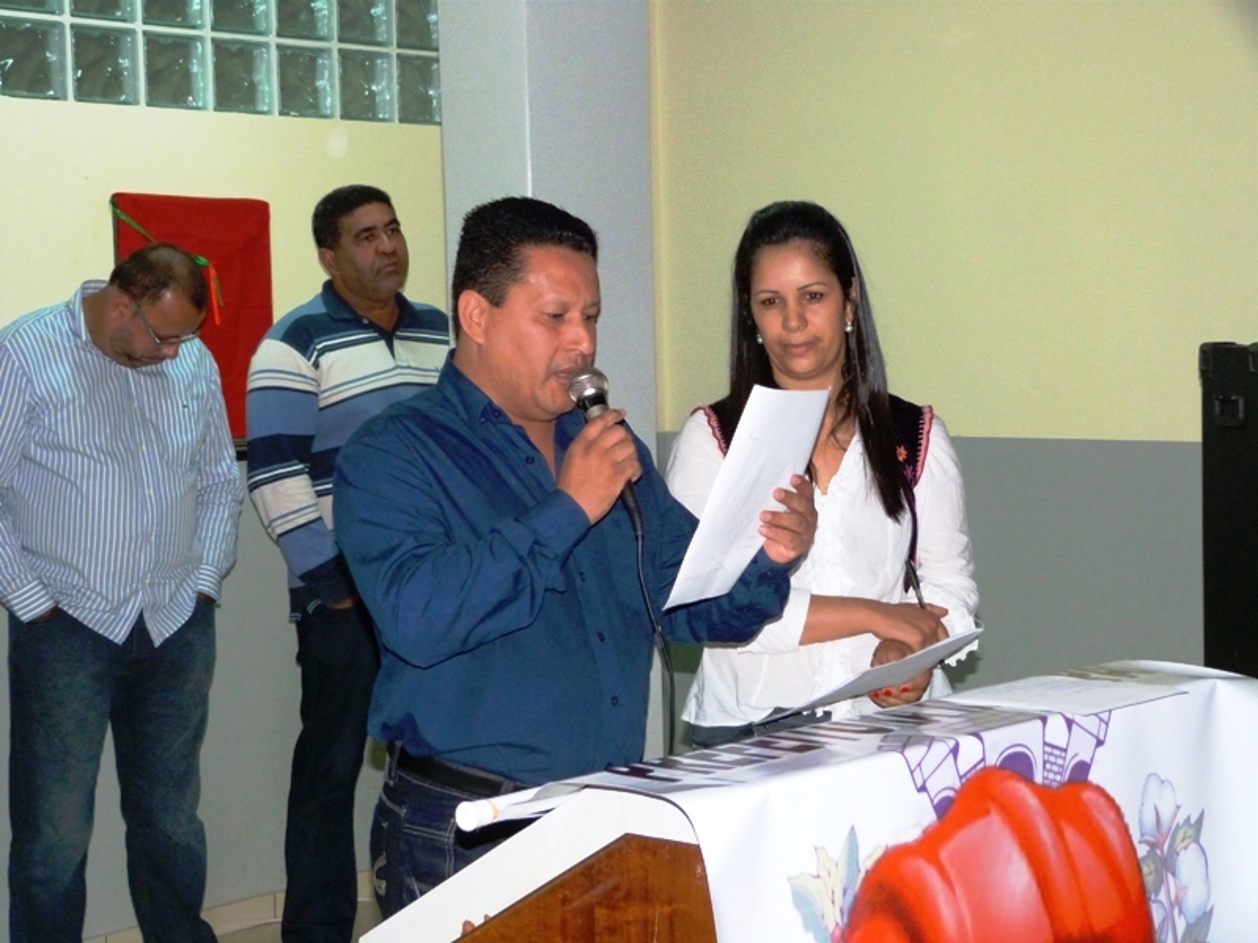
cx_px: 629
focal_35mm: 63
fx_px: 2290
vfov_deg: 23.3
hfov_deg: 30.7
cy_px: 472
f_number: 3.3
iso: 400
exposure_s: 1/125
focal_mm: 11.3
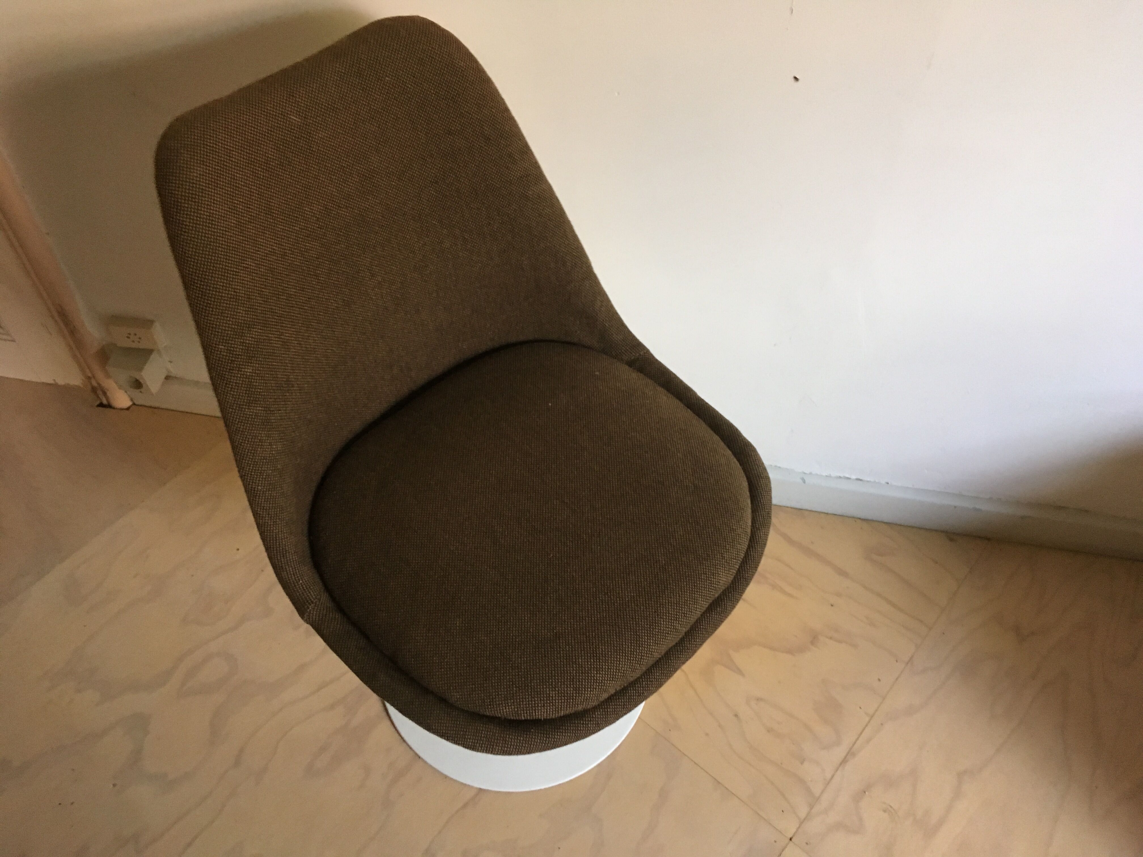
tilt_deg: -52.8
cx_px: 572
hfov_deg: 61.7
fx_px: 958
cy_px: 428
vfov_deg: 48.2
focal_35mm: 29
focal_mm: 4.15
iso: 200
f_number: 2.2
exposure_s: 1/33
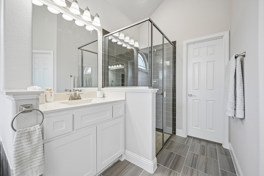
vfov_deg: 81.2
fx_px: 103
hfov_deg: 104.3
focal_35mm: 14
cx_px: 132
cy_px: 88
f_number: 9
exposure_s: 1/20
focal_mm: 14
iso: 250
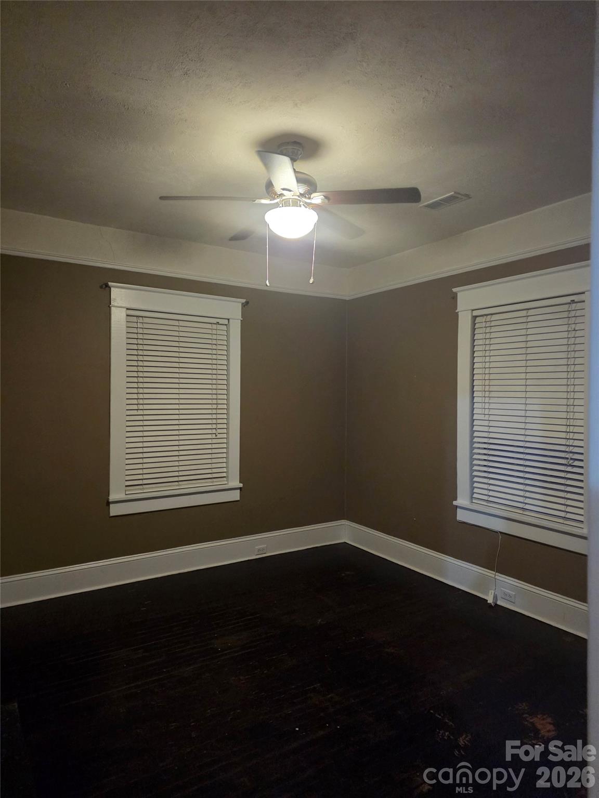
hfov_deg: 58.9
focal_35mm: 23
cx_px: 300
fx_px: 531
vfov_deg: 73.9
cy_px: 399
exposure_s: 1/120
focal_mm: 6.3
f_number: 1.7
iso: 2000
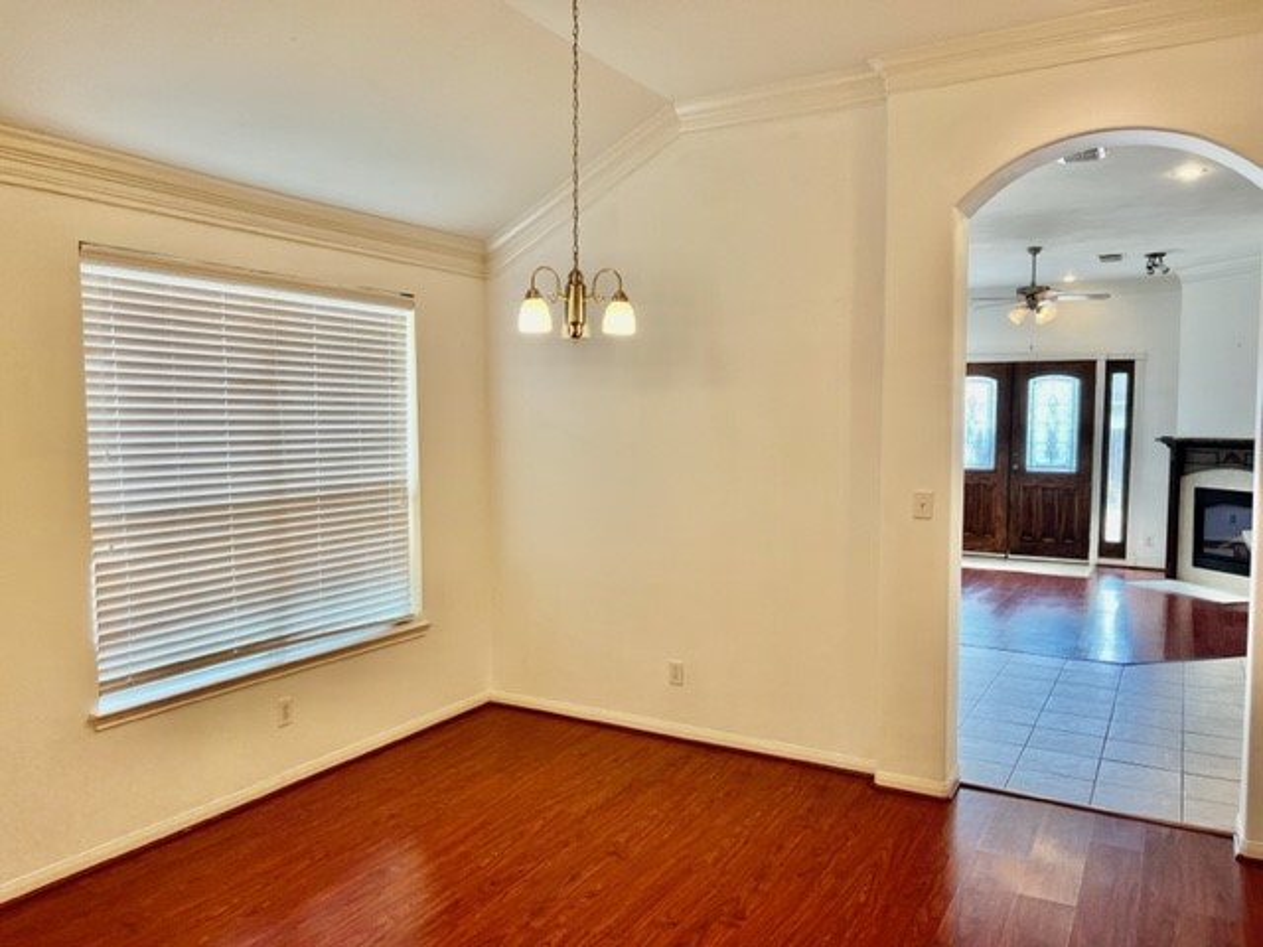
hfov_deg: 67.3
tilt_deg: -3.8
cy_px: 474
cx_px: 632
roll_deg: -0.5
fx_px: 949
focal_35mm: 26
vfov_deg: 53.1
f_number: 1.5
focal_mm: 5.7
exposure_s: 1/120
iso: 80
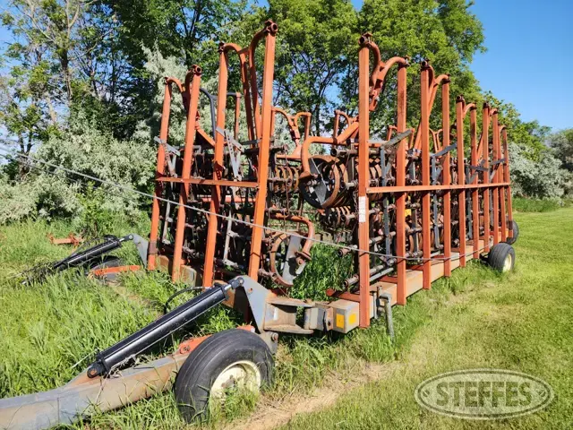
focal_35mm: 23
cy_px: 215
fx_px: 381
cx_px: 286
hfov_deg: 73.9
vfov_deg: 58.9
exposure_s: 1/677
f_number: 1.8
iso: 12
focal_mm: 6.4
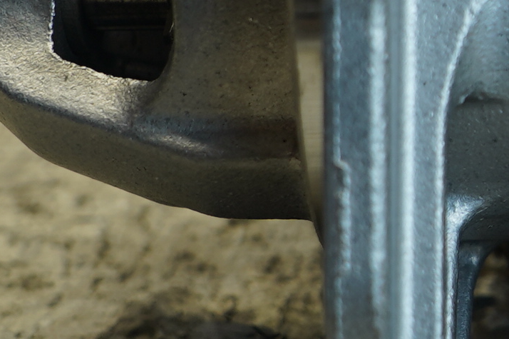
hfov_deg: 14.0
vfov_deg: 9.8
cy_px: 97
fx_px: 1964
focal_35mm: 139
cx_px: 721
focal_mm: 22
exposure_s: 1/60
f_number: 4
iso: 160
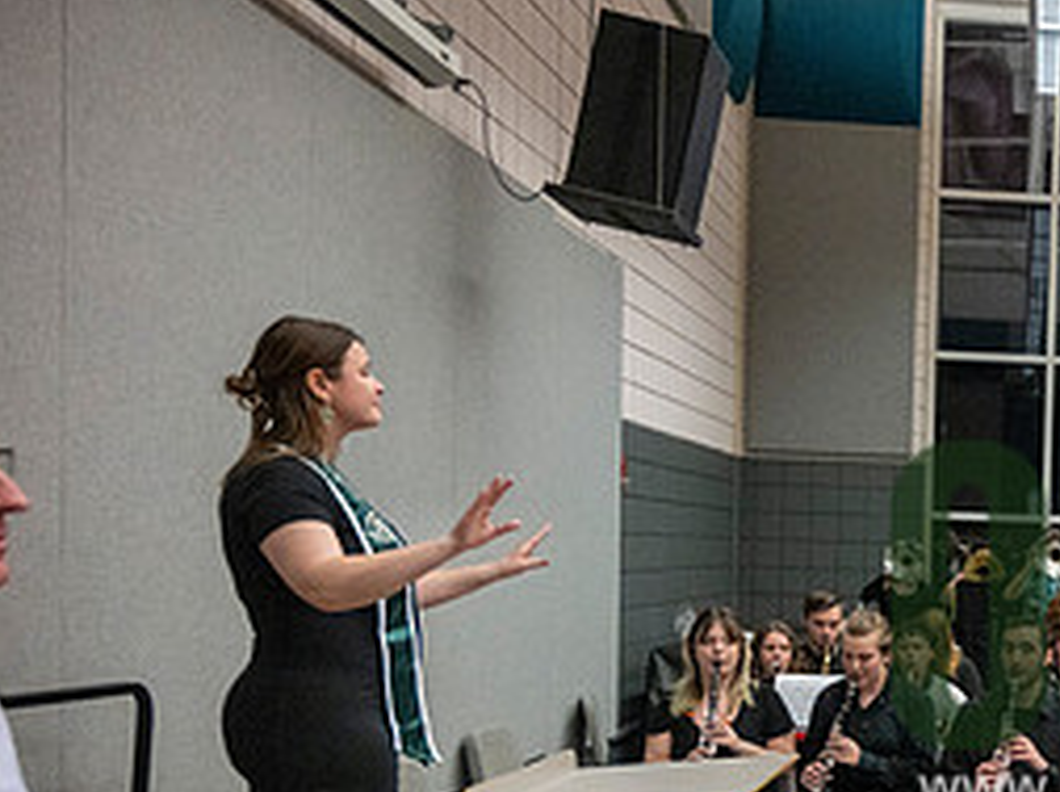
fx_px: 1621
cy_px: 639
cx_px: 1207
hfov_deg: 31.5
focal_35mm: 53
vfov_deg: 26.9
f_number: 4
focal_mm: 24
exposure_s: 1/500
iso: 10000
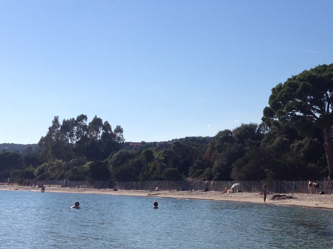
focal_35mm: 78
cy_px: 181
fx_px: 750
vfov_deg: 18.8
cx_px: 265
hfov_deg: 24.6
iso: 64
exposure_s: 1/3247
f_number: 2.4
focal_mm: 4.28
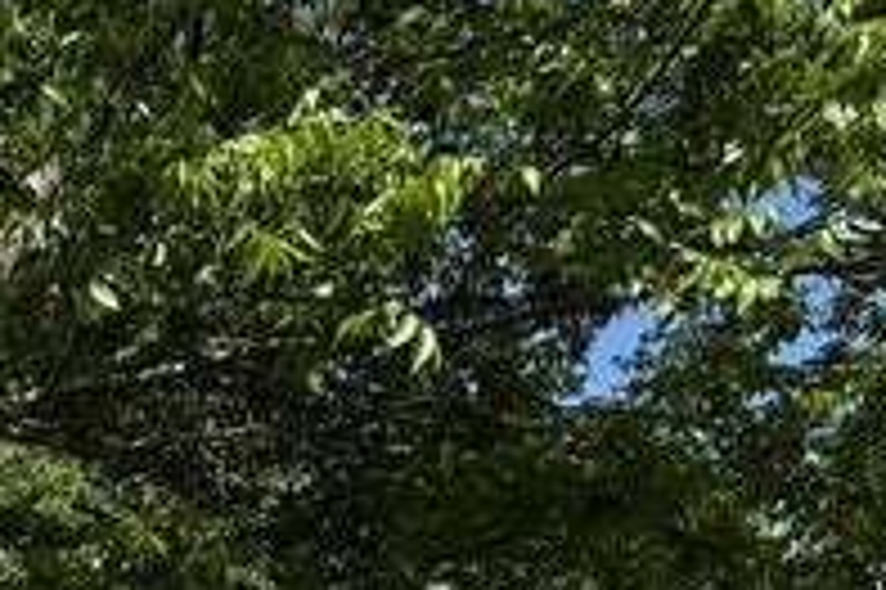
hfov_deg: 23.4
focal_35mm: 63
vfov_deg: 17.7
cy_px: 1040
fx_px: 1549
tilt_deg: -0.8
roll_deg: +0.5
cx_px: -537
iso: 50
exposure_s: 1/2165
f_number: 2.2
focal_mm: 2.22
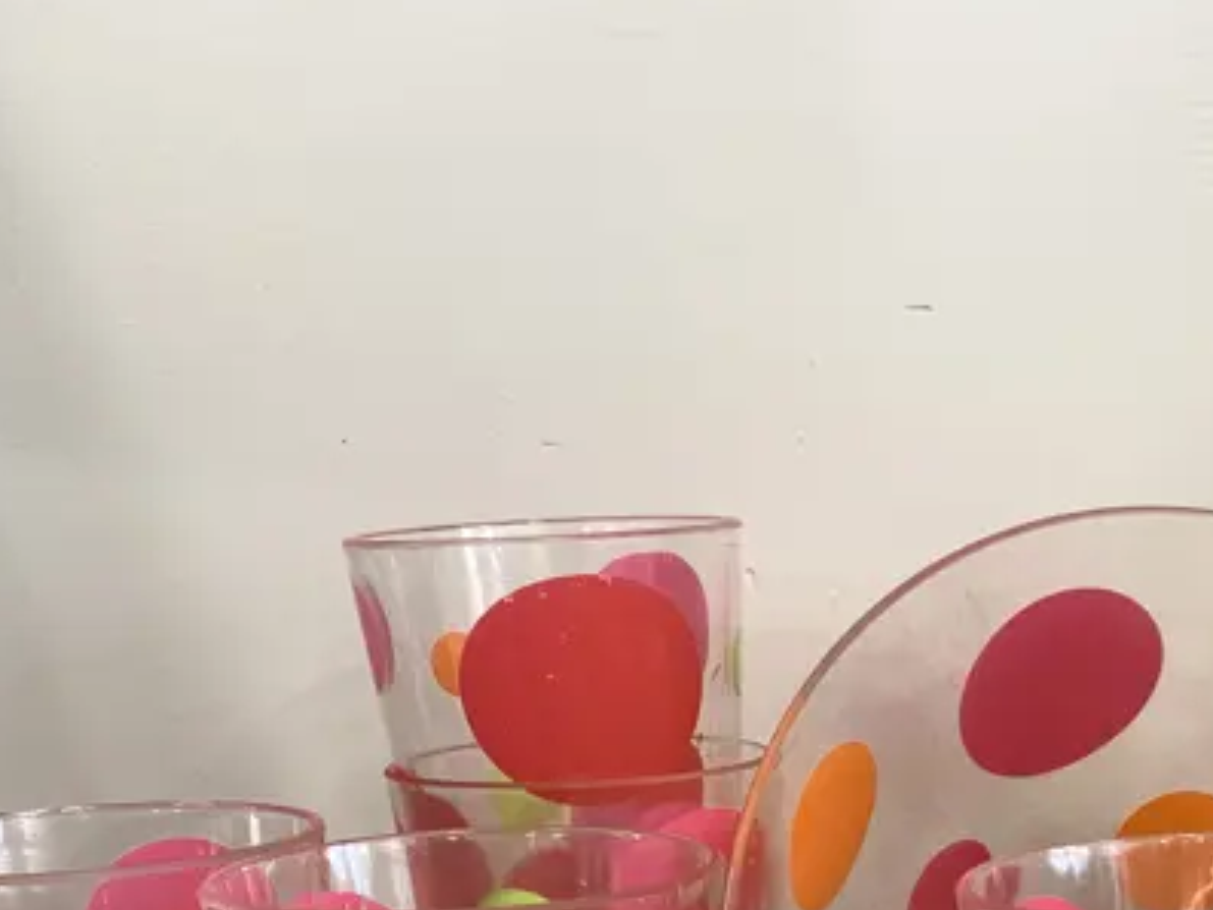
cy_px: 1087
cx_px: 1186
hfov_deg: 27.5
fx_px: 2348
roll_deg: +0.7
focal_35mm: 67
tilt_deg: -16.0
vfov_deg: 20.5
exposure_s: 1/50
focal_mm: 4.25
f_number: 1.8
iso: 80
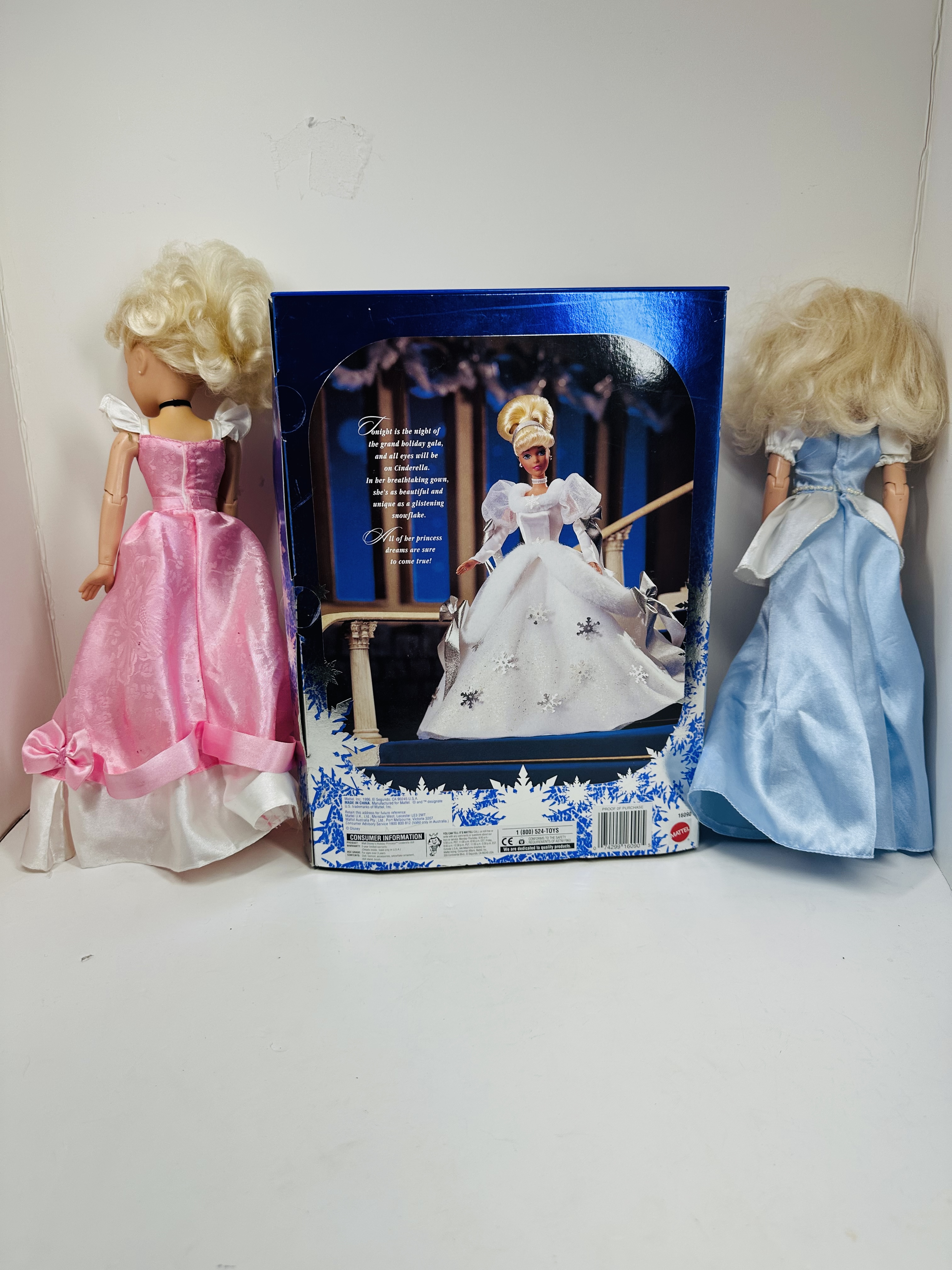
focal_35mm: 24
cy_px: 635
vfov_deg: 71.6
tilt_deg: -15.7
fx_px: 880
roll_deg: -0.8
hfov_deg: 56.8
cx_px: 476
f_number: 1.78
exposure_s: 1/1083
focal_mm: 6.86
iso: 80
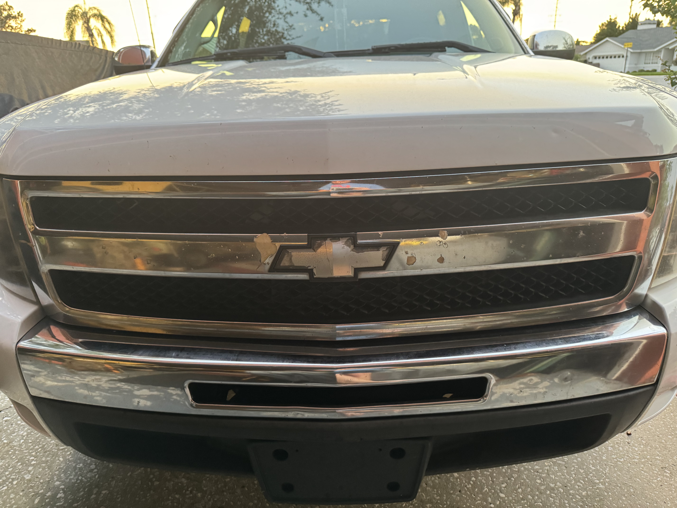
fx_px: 469
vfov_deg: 56.8
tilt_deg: -20.8
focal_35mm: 24
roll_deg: +2.6
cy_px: 254
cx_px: 338
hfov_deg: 71.6
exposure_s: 1/60
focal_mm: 6.76
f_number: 1.78
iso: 500
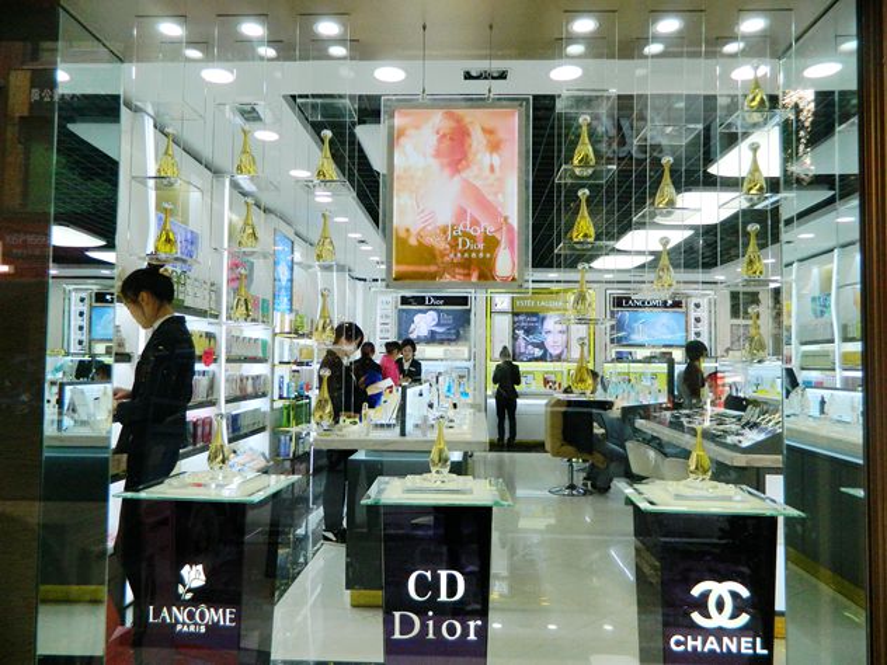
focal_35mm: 25
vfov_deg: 54.9
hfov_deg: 69.4
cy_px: 332
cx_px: 444
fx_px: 641
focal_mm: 4.5
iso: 280
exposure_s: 1/250
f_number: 3.1
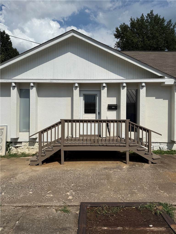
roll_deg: -1.3
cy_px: 117
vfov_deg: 71.6
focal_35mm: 24
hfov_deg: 56.8
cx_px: 88
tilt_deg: +2.3
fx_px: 163
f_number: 1.78
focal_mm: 6.76
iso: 80
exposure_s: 1/11905
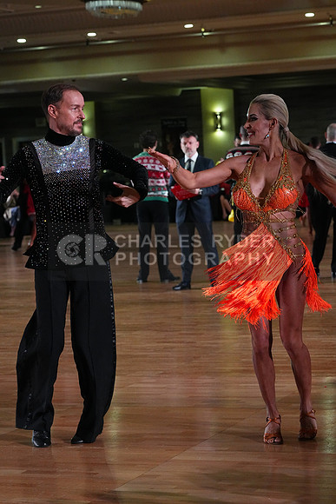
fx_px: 1343
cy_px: 252
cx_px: 168
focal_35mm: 96
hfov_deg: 14.3
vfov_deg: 21.2
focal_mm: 96
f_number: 7.1
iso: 8000
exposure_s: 1/400
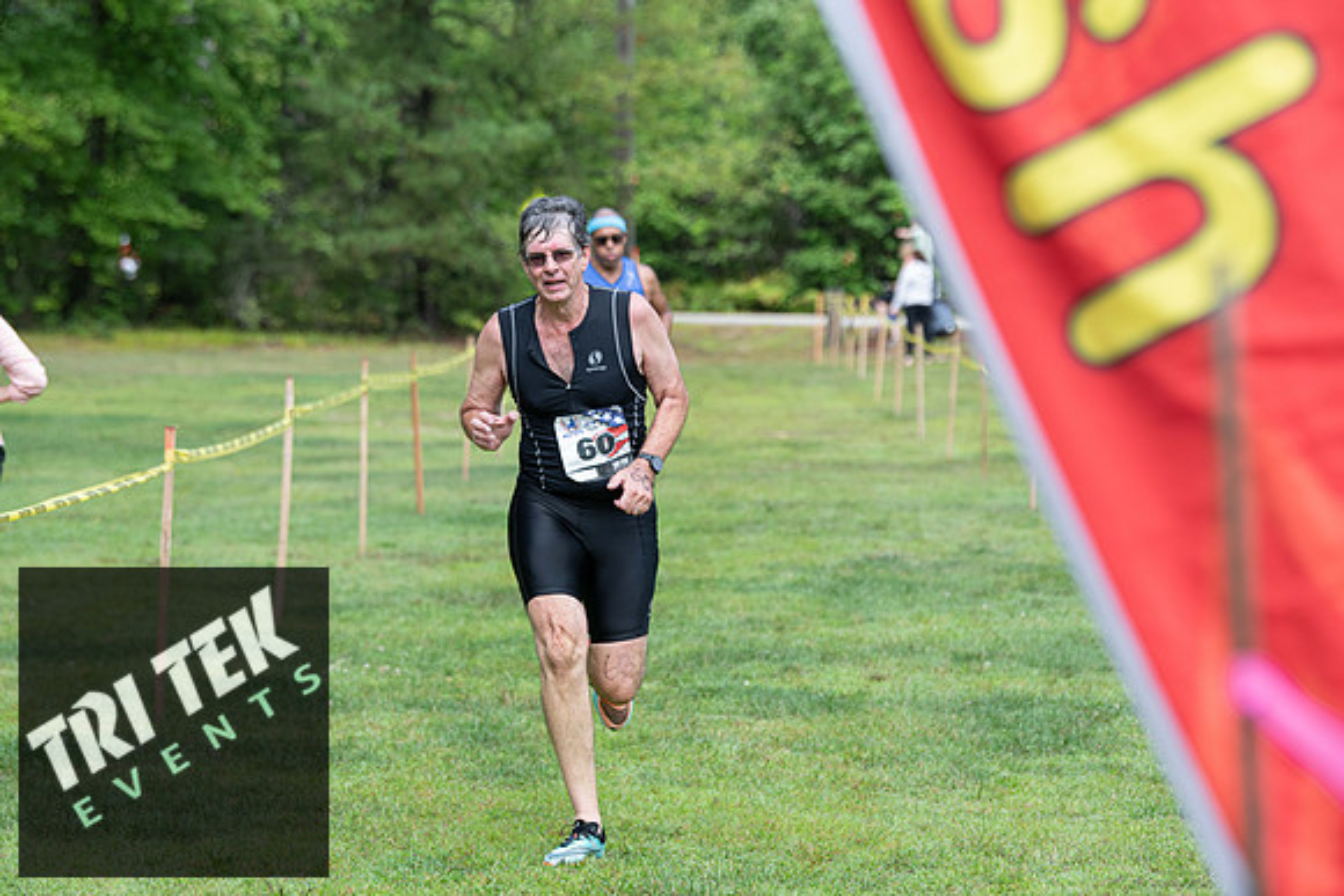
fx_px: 5041
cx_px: 672
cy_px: 448
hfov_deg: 15.2
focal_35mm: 135
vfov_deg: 10.2
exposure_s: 1/640
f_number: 4.5
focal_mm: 135
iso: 320
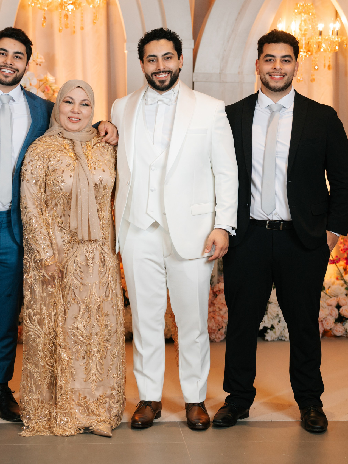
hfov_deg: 17.1
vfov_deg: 22.8
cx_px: 83
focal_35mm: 86
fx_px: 1152
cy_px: 230
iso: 400
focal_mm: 59
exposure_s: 1/200
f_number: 2.8
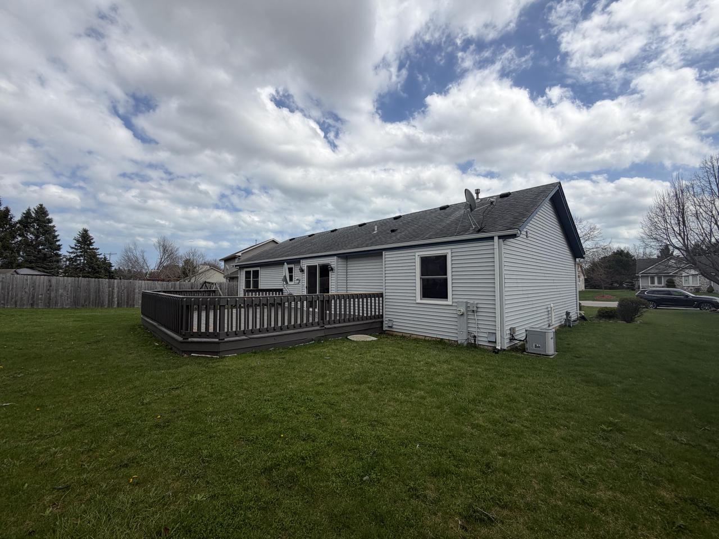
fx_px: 291
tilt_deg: +5.2
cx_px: 360
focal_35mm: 14
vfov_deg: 85.7
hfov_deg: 102.1
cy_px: 270
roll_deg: +1.1
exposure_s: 1/1211
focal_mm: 2.22
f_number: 2.2
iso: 20
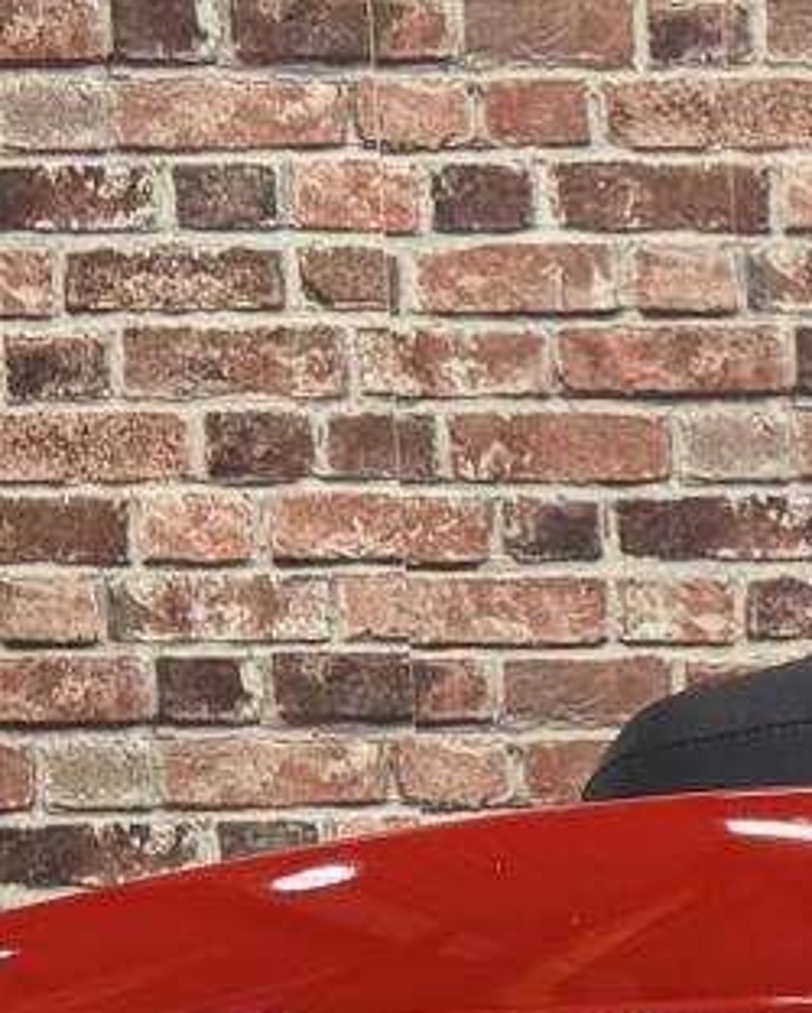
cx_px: 2413
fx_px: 4502
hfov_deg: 8.6
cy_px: 821
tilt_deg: -6.8
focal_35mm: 150
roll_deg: +0.1
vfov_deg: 12.8
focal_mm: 6.76
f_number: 1.78
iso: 160
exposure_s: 1/60
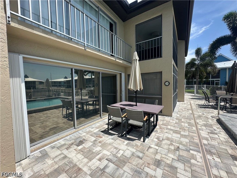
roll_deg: +0.3
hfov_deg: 102.1
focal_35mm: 14
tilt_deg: -3.2
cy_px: 89
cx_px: 118
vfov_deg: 85.7
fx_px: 96
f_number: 2.2
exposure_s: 1/1575
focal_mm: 2.22
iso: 50
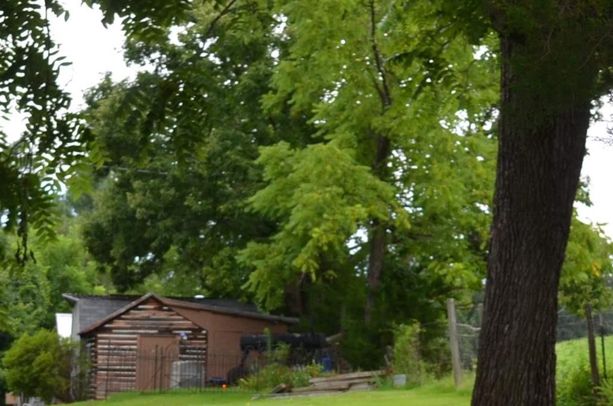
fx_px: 1665
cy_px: 450
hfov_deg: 20.8
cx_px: 229
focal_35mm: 98
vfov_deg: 13.6
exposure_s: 1/200
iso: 110
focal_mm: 22
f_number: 3.8
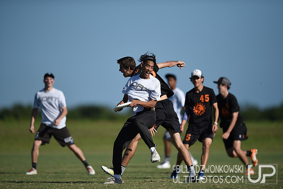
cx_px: 142
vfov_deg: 3.4
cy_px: 94
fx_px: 3143
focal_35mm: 400
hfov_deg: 5.2
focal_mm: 400
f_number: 2.8
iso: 200
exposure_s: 1/8000
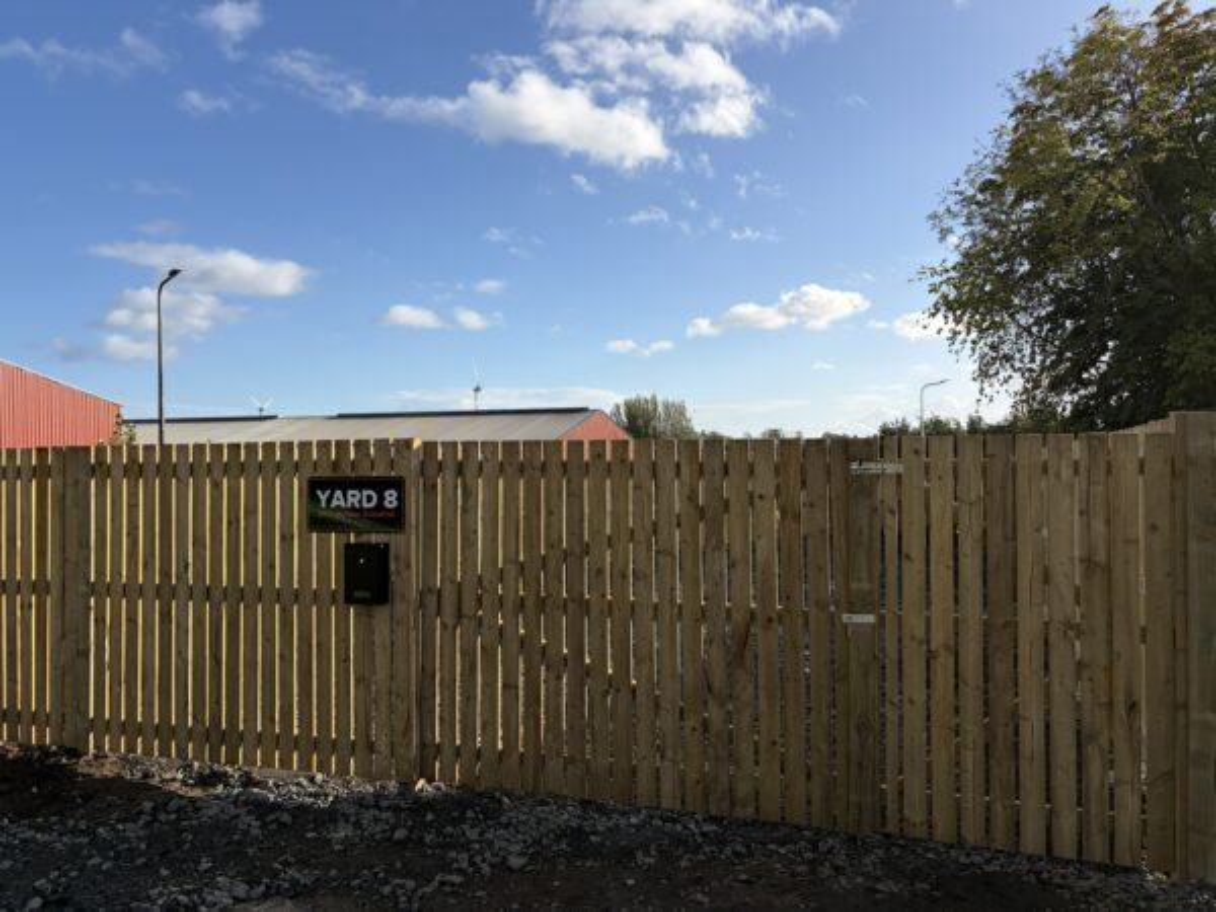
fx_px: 913
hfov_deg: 67.3
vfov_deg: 53.1
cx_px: 608
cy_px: 456
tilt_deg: -0.2
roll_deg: +0.7
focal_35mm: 26
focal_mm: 5.96
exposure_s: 1/3279
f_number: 1.6
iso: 50
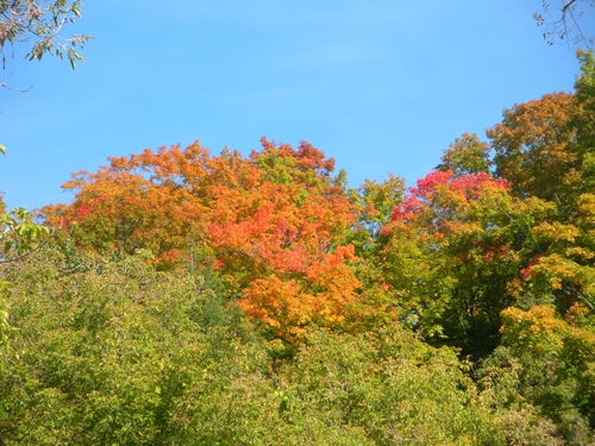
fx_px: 2561
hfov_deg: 13.3
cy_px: 223
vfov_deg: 10.0
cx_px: 298
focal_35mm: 149
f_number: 5.4
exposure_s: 1/160
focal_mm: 26
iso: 64
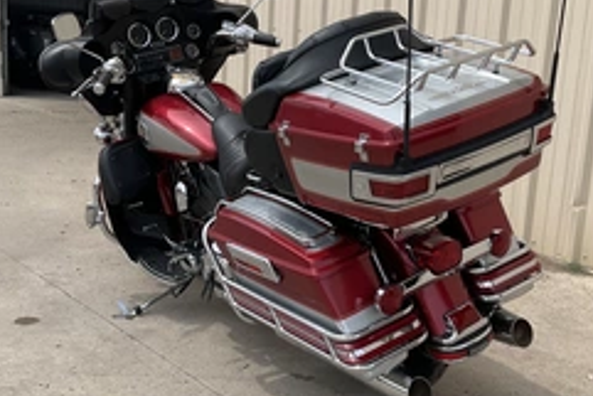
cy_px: 212
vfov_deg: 27.0
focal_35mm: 50
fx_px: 824
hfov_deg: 39.6
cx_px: 315
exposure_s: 1/1490
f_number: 1.8
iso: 25
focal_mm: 3
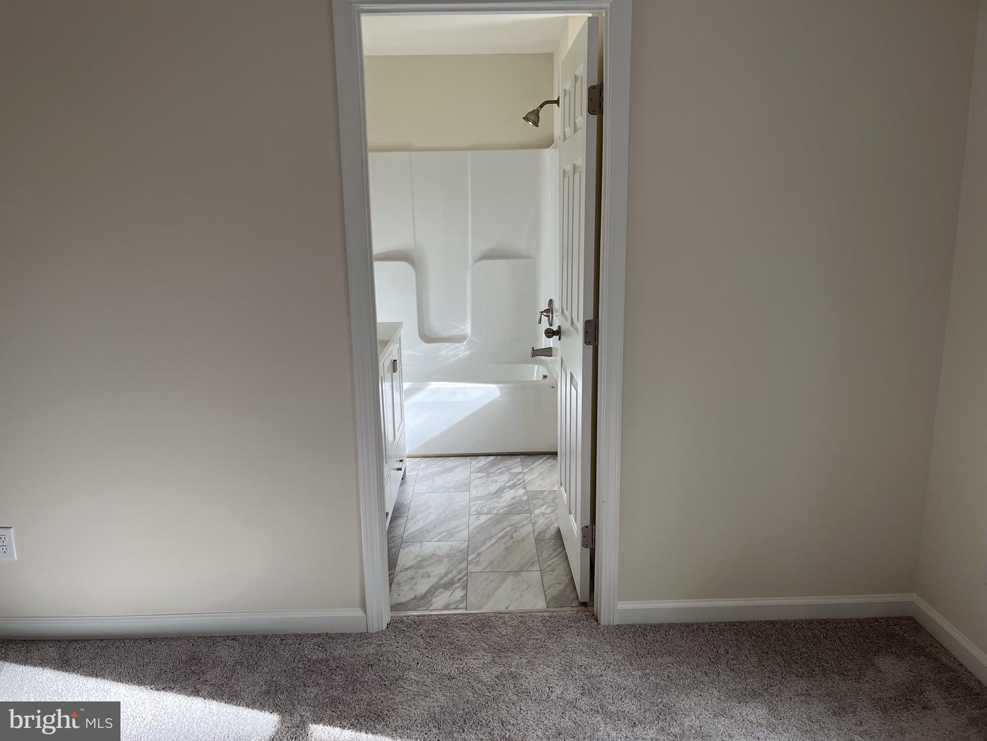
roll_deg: +1.4
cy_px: 370
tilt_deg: -12.1
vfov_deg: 53.1
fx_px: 741
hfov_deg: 67.3
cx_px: 494
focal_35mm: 26
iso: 64
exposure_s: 1/162
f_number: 1.6
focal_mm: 5.1
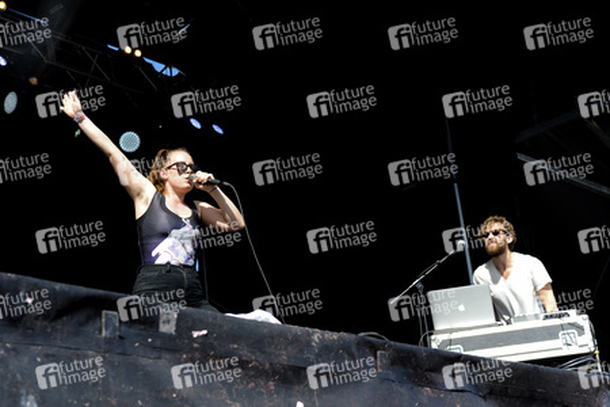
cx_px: 305
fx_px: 1186
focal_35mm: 70
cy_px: 204
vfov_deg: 19.5
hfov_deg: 28.8
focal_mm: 70
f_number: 5.6
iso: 320
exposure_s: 1/500
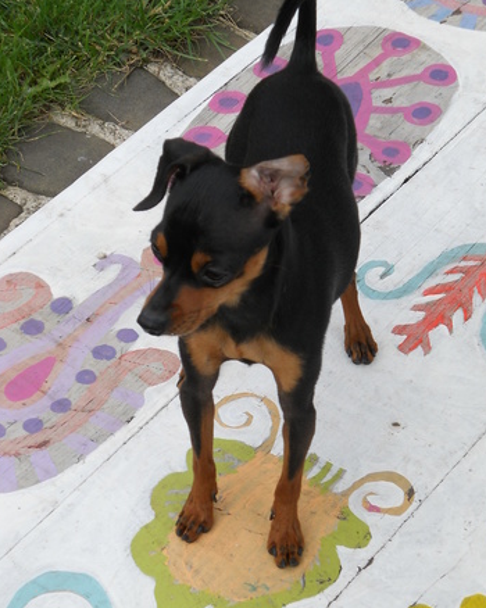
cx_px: 271
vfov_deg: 18.0
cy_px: 313
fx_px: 1925
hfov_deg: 14.4
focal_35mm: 107
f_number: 4.8
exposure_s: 1/320
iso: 80
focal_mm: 14.9
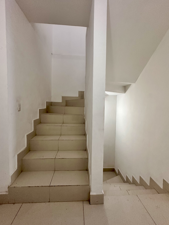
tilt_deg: -2.0
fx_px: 104
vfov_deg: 94.5
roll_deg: -1.5
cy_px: 108
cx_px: 84
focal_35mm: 16
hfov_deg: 78.1
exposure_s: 1/120
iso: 250
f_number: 2.2
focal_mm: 2.22
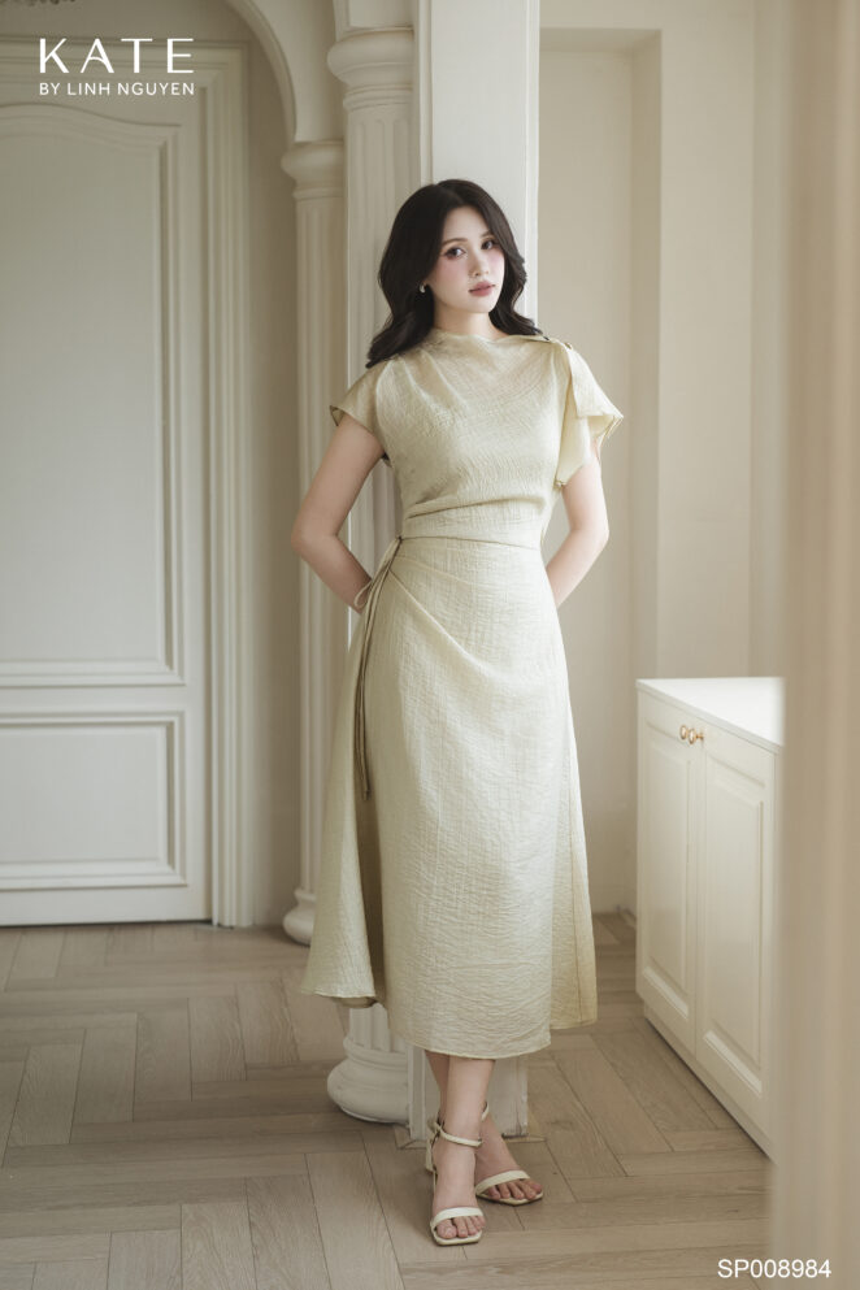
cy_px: 645
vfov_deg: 35.6
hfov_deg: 24.2
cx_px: 430
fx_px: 2007
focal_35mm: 56
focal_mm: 56
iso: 250
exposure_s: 1/200
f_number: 3.2
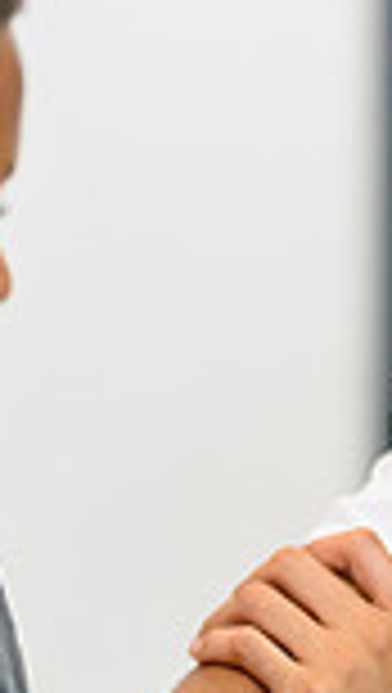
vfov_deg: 4.0
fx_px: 9891
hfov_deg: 2.3
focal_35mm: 537
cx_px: 392
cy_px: 371
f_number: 1.8
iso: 2500
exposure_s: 1/640
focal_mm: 135
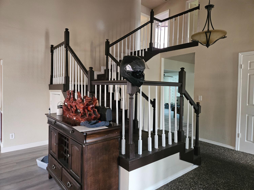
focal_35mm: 23
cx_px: 127
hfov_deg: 73.9
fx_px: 169
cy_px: 95
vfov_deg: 58.9
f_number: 1.8
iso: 640
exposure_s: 1/30
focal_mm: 5.4
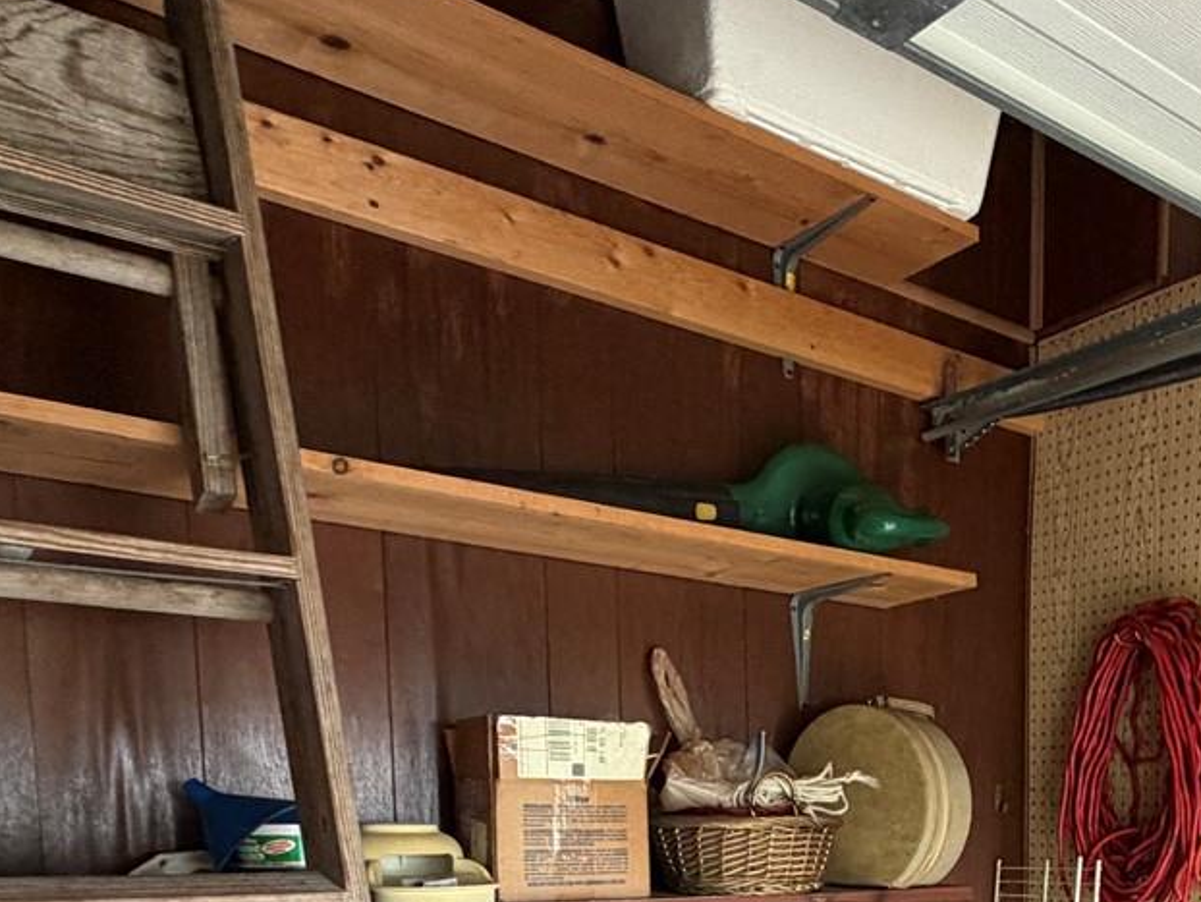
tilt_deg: -6.0
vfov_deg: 35.1
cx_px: 1043
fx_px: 1249
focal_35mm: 36
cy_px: 948
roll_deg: -1.1
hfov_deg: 47.1
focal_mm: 2.22
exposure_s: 1/78
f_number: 2.2
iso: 320
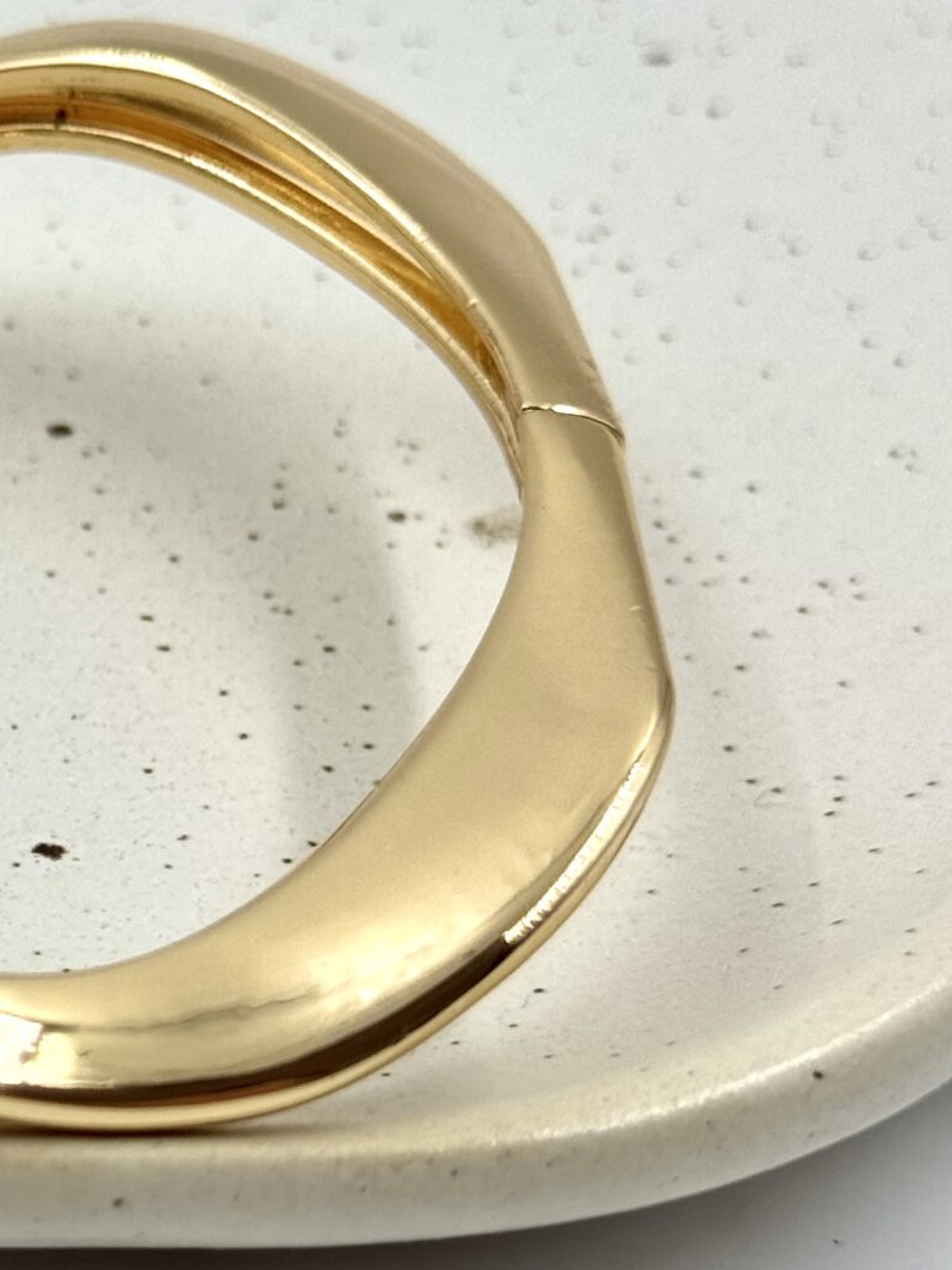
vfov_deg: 16.7
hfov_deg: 12.3
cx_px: -211
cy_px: 712
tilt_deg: -37.2
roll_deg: +2.3
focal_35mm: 118
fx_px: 4326
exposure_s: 1/731
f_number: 1.78
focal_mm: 6.76
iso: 64
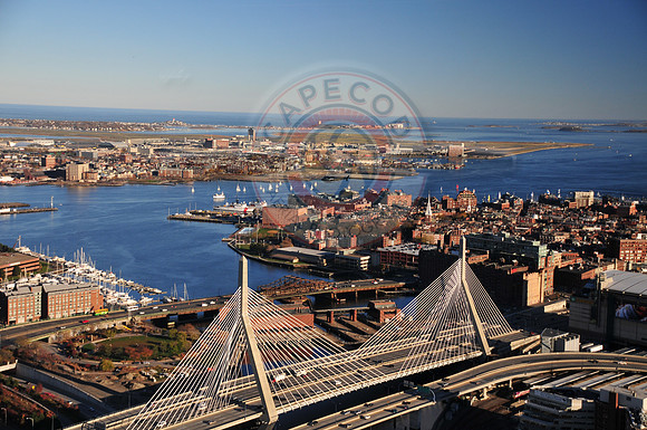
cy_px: 215
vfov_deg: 28.0
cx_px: 324
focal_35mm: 48
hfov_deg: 41.2
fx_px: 861
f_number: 4.5
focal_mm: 32
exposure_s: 1/500
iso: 200
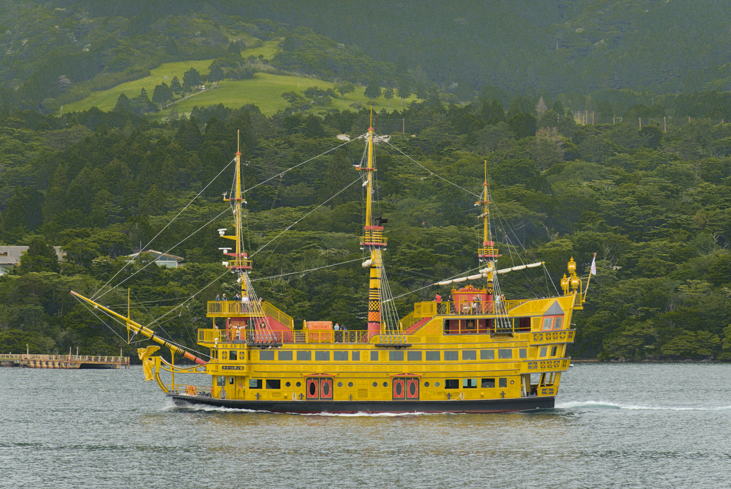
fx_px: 2581
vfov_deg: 10.8
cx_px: 366
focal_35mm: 127
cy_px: 244
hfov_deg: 16.1
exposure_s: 1/200
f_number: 4.5
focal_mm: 46.09
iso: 100
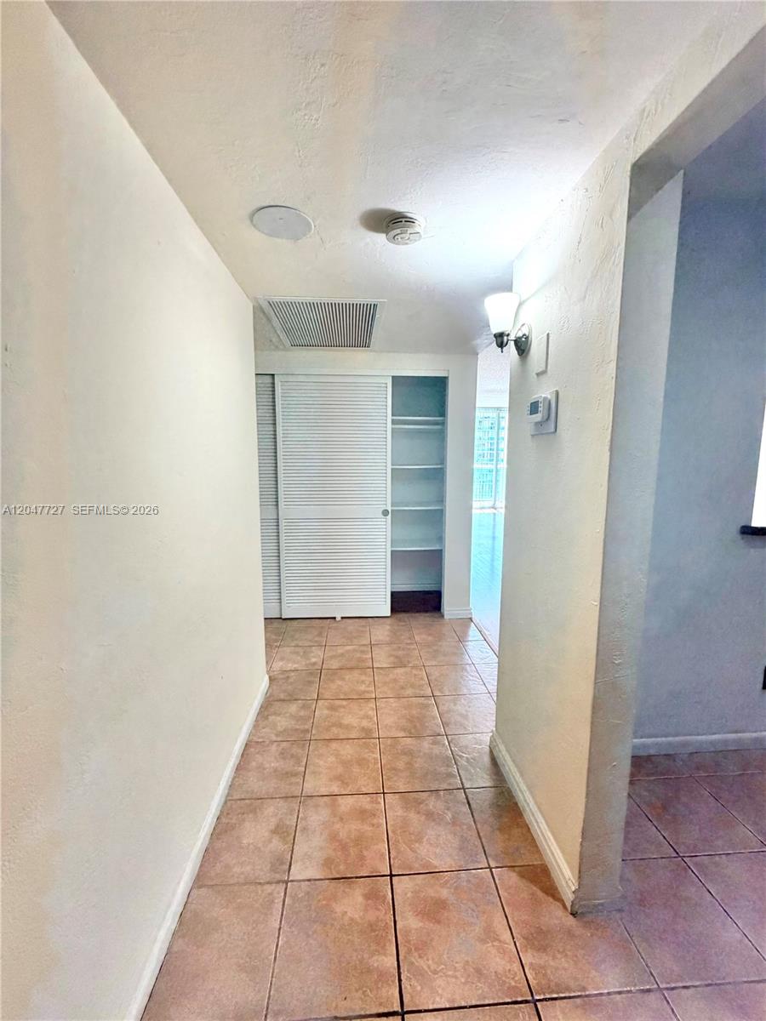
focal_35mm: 14
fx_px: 413
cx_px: 383
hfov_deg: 85.7
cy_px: 510
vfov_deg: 102.1
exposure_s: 1/120
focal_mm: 2.22
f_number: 2.2
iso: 160
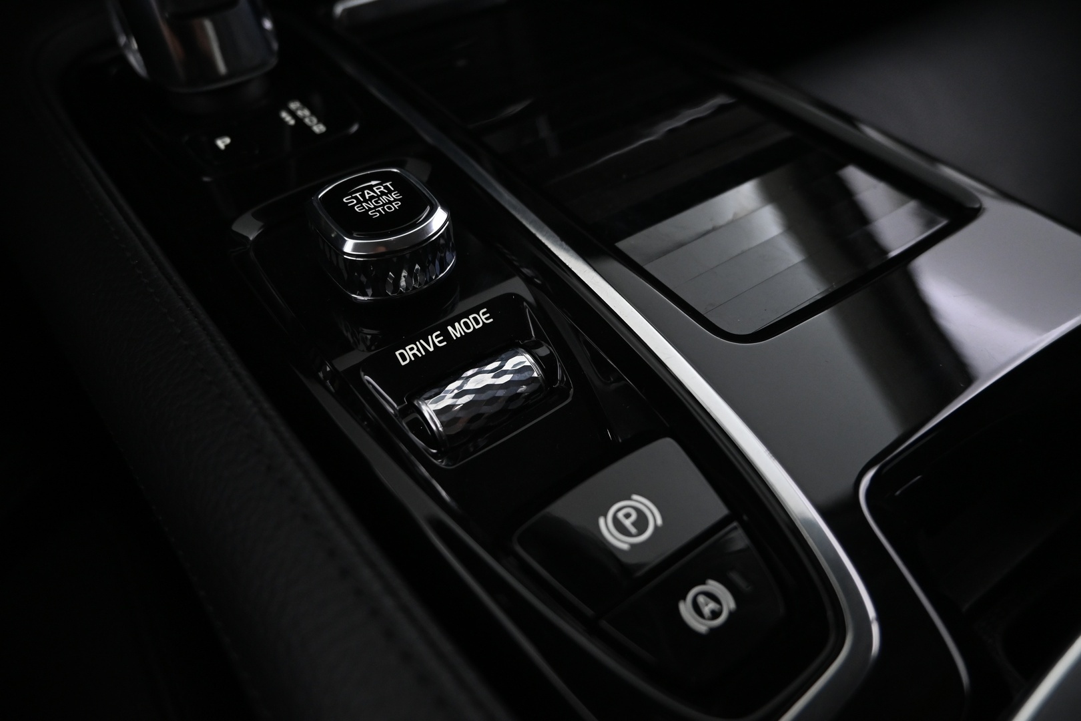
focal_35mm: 24
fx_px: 721
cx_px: 540
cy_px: 360
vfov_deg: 53.1
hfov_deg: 73.7
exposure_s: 1/20
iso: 1600
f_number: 3.5
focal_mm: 16
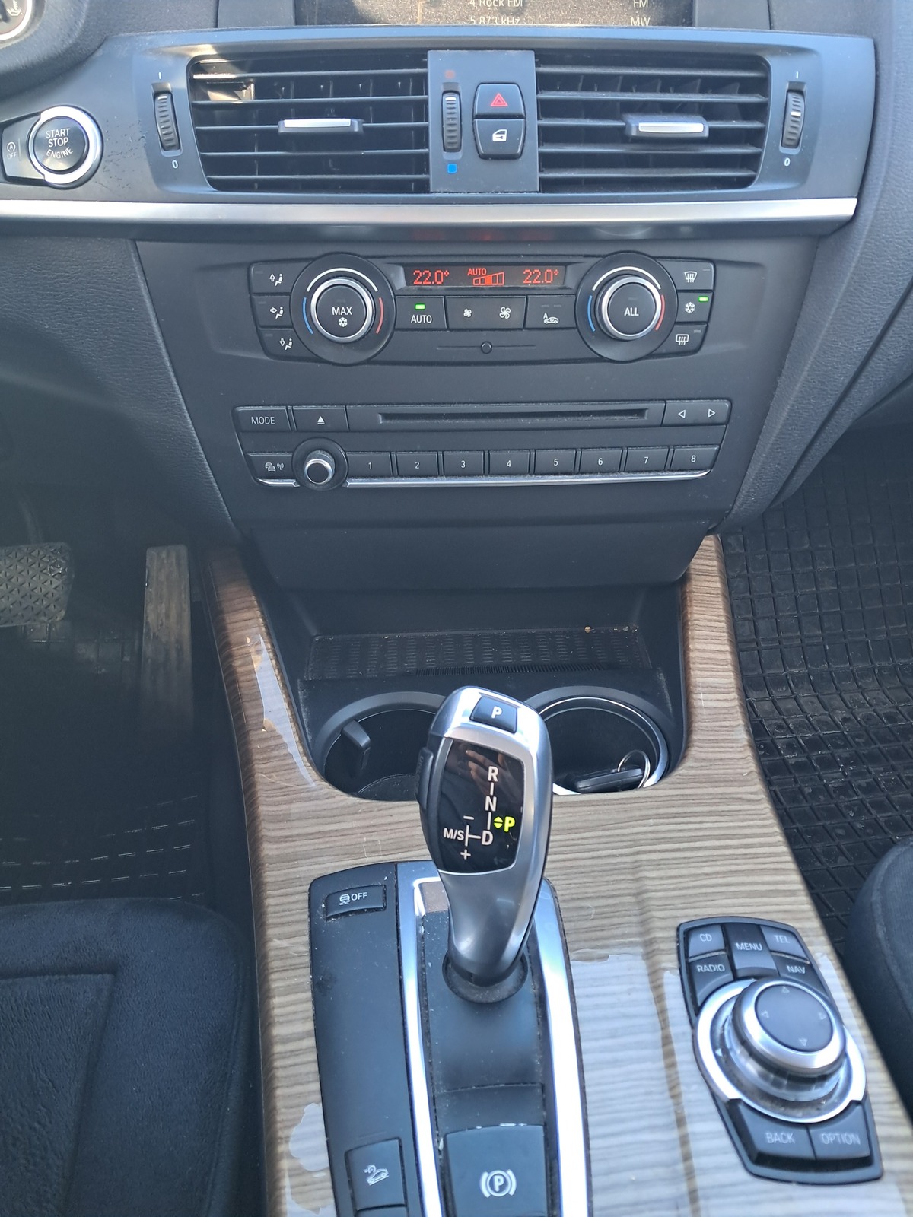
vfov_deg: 65.3
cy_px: 608
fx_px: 950
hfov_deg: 51.4
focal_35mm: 27
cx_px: 456
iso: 200
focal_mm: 4
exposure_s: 1/30
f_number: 1.8
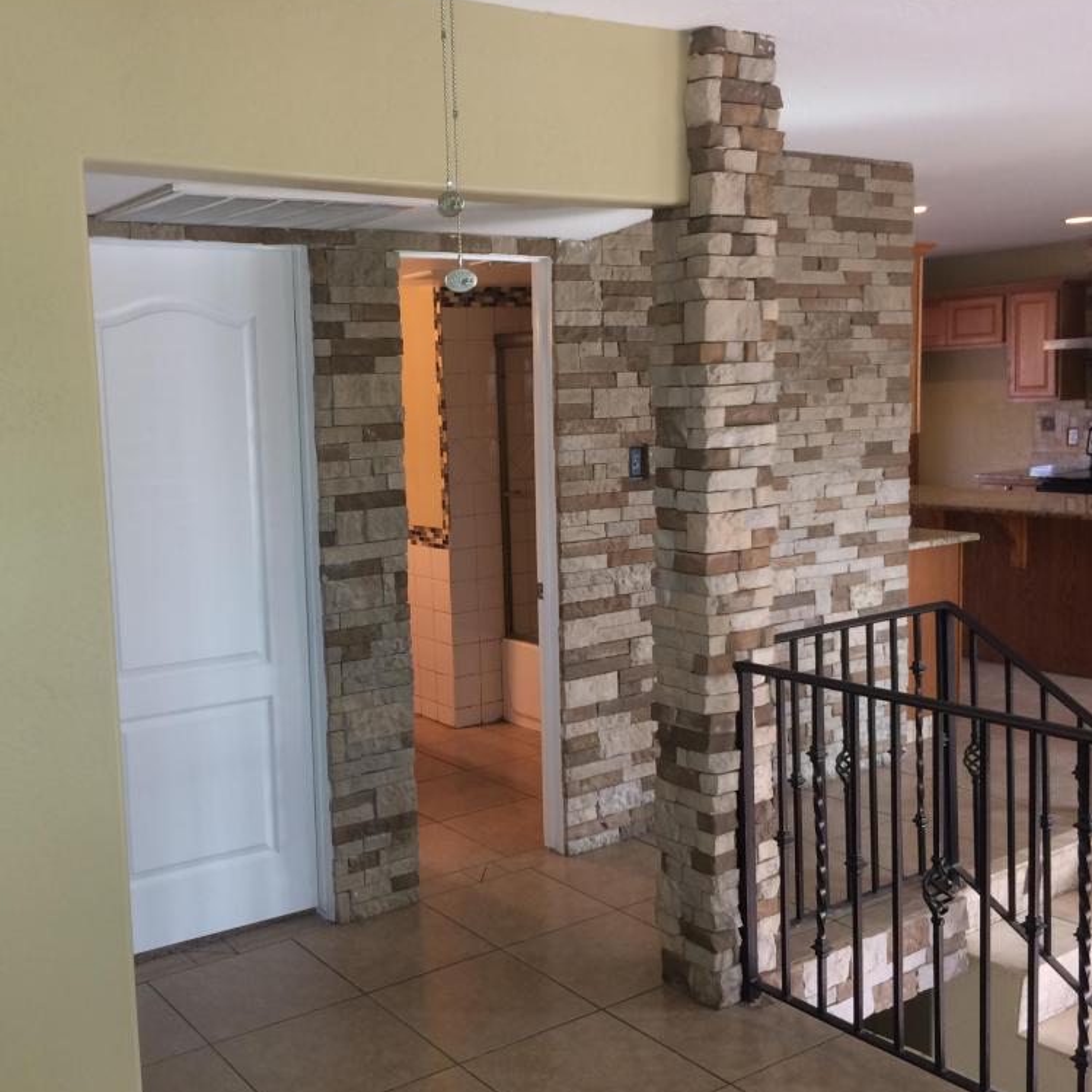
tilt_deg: -8.0
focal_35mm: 35
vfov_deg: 47.2
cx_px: 443
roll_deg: +0.2
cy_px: 543
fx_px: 1249
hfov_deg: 47.0
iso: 64
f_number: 2.2
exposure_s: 1/30
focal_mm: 4.15
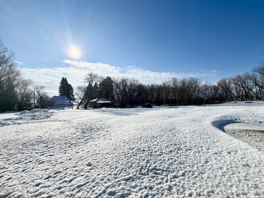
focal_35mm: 14
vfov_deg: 85.7
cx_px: 132
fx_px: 107
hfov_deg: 102.1
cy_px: 99
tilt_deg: +1.0
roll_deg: +0.8
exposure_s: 1/7634
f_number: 2.2
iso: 40
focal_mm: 2.22
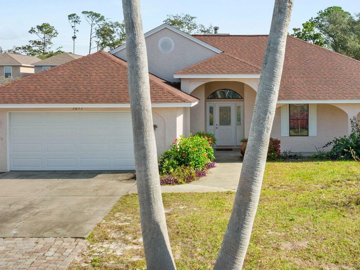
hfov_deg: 36.3
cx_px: 254
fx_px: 541
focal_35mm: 52
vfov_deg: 27.8
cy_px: 84
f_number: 4.5
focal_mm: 12.29
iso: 100
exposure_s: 1/400
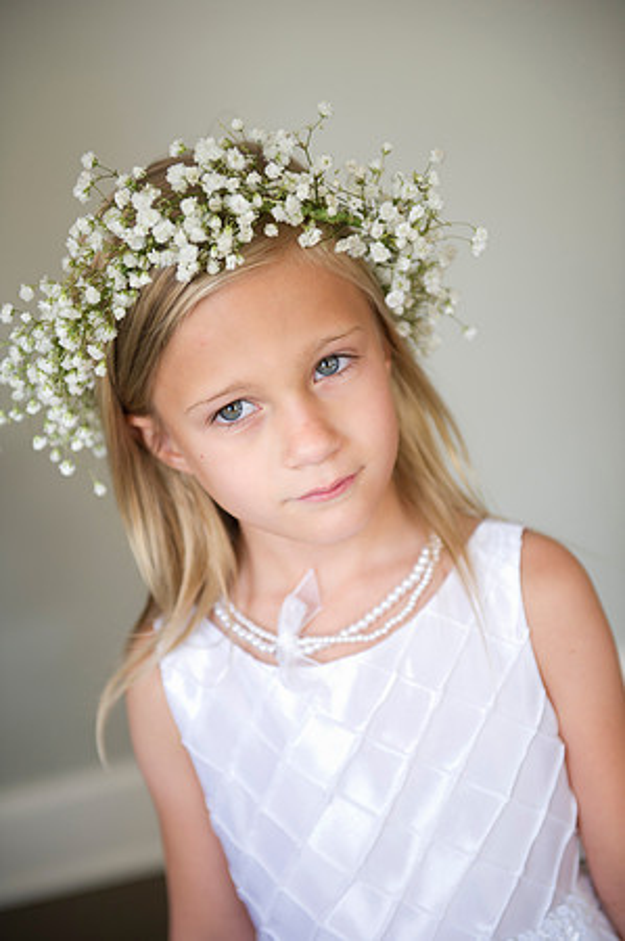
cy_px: 470
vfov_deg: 28.9
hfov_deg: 19.4
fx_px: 1827
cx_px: 312
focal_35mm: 70
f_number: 2.8
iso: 800
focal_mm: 70
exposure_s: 1/250
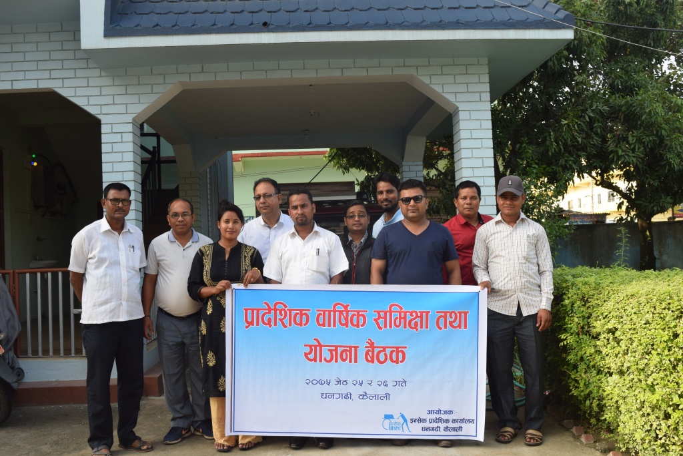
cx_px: 342
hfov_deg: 55.1
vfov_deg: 38.4
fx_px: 655
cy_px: 228
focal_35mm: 34
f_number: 8
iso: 400
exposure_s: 1/250
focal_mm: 23
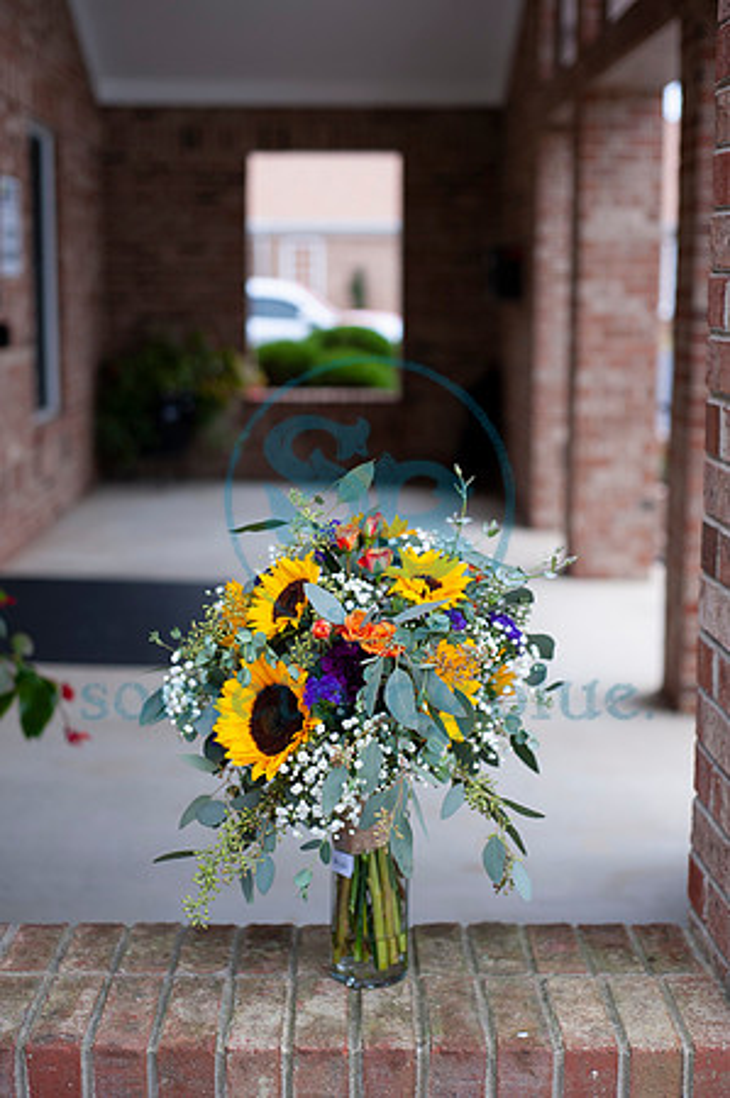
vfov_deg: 39.6
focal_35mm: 50
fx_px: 1524
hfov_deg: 26.9
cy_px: 549
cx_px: 365
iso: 200
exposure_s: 1/800
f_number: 2.8
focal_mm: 50
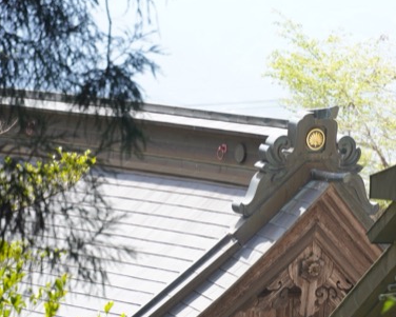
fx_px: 3740
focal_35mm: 319
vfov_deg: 4.9
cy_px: 203
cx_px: 270
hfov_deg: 6.1
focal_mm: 200
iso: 400
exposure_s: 1/320
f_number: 6.3
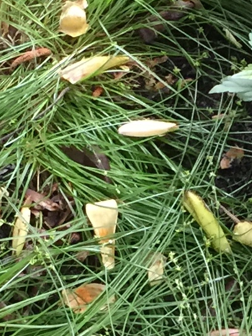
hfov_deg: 8.5
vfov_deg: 11.1
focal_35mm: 175
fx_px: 1698
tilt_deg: -62.0
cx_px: 207
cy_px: 384
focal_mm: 4.15
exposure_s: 1/15
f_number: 2.2
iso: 100
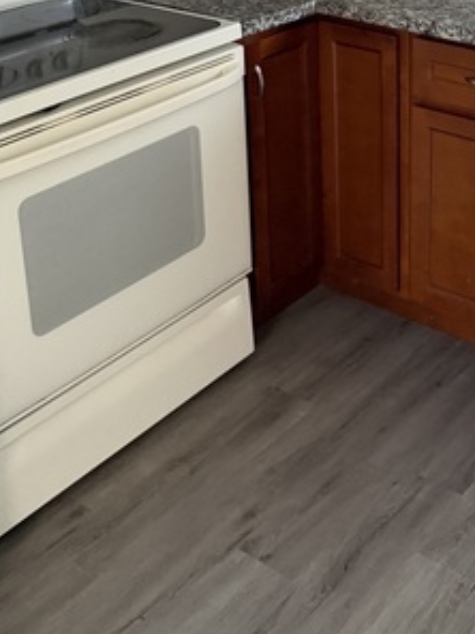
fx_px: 988
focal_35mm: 54
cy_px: 14
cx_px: 494
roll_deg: -2.6
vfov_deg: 32.9
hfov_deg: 25.5
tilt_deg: -13.9
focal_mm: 6.76
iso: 400
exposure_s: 1/60
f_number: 1.78
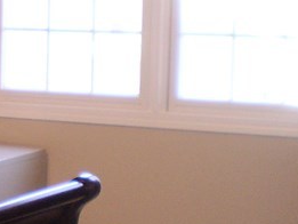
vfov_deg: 10.5
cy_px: 127
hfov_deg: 13.1
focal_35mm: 141
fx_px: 1214
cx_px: -169
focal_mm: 6.3
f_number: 3.1
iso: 125
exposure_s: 1/30
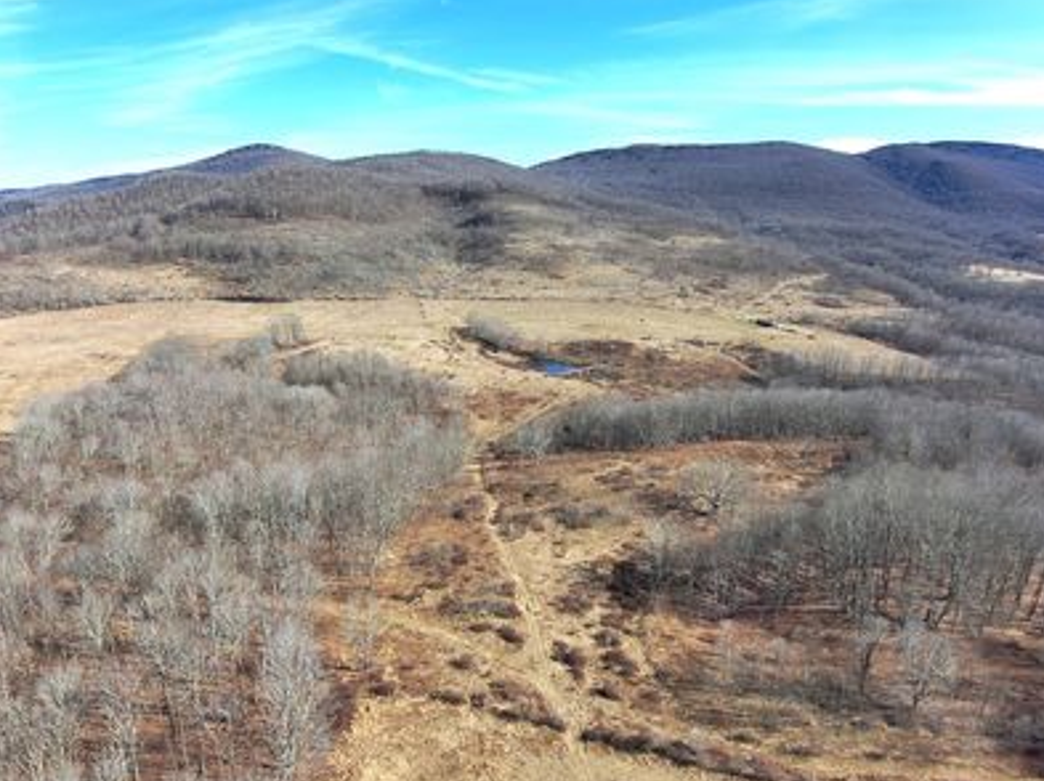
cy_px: 385
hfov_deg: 74.0
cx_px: 523
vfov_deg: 58.8
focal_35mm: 23
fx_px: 693
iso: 100
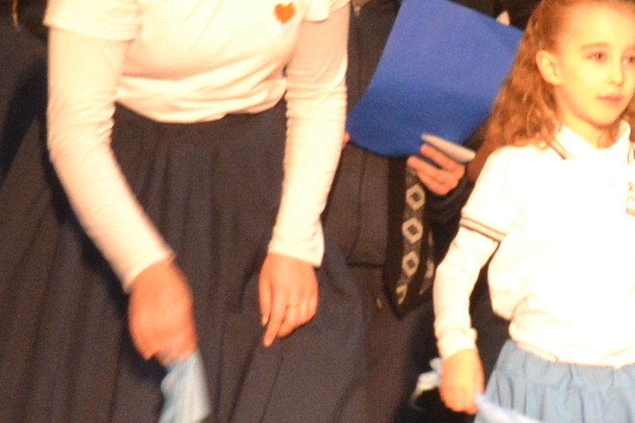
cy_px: -228
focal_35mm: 371
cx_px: 898
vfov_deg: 3.7
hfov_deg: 5.5
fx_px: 6538
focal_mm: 45
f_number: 5
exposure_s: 1/60
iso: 1100
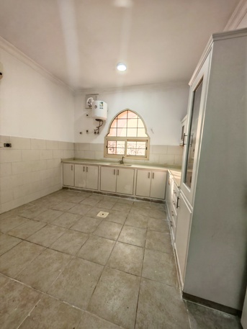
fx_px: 124
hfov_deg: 89.9
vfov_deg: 106.2
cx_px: 124
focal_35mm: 13
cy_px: 164
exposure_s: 1/60
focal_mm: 1.82
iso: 125
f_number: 2
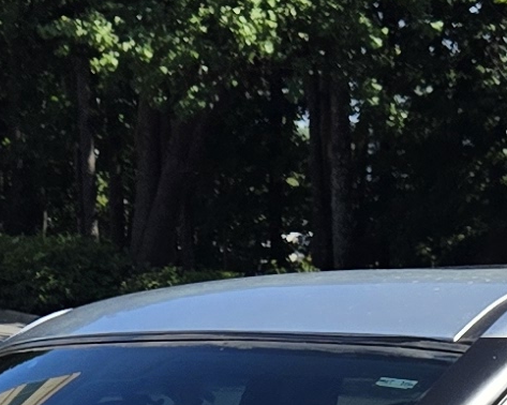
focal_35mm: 190
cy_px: 1081
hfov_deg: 10.2
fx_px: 2850
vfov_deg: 7.4
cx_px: 184
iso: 25
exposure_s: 1/2443
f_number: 1.8
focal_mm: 5.4
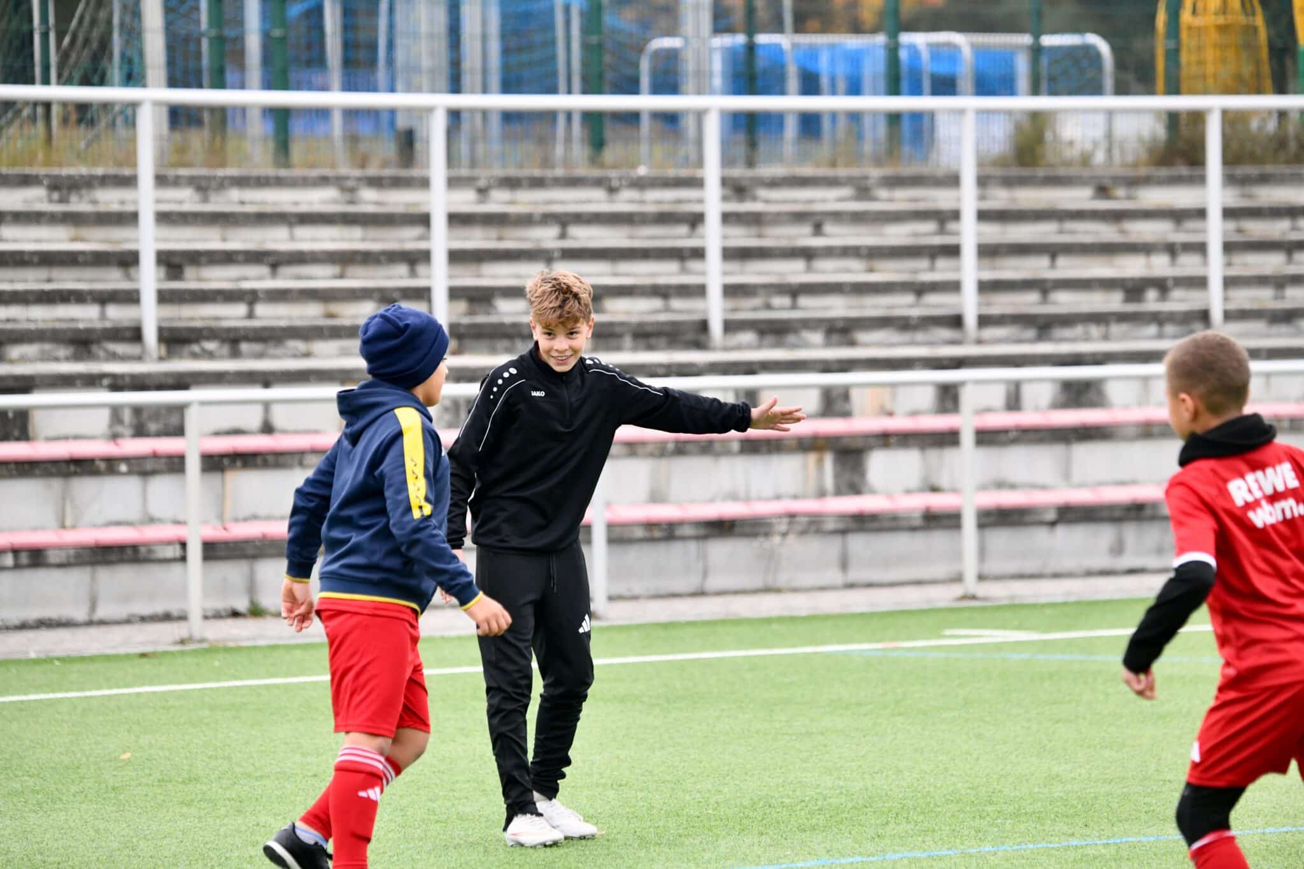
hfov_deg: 9.0
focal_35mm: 230
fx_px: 8330
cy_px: 434
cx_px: 652
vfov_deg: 6.0
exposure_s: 1/1600
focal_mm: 230
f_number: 5.3
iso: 3200
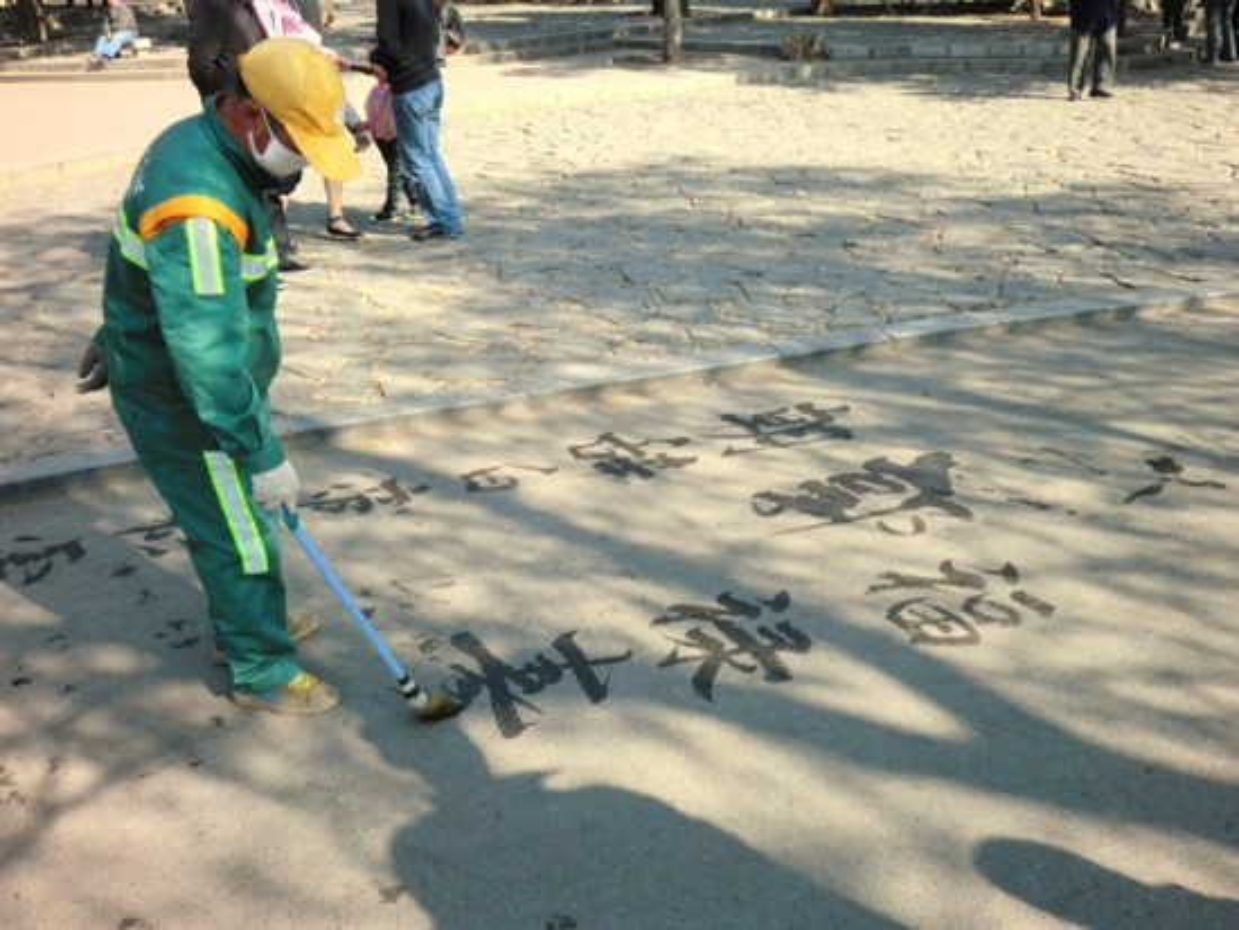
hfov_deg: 58.3
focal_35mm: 31
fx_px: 1110
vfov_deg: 45.5
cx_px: 620
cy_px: 465
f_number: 2.9
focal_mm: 5.64
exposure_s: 1/400
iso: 50
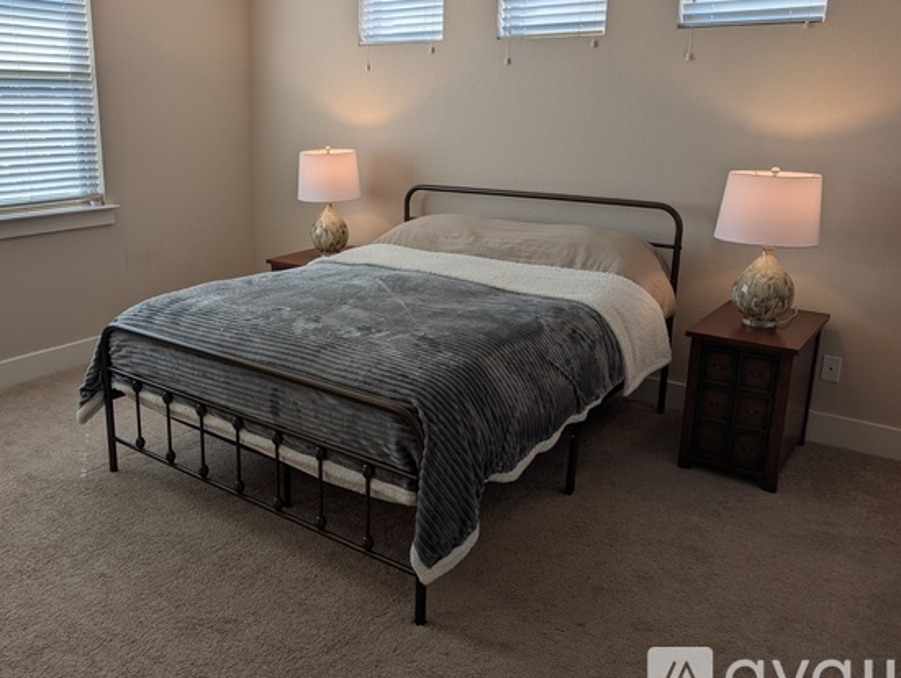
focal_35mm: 29
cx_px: 369
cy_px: 303
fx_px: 756
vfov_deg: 48.2
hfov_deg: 61.2
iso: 19
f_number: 1.68
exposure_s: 1/132
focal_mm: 6.9
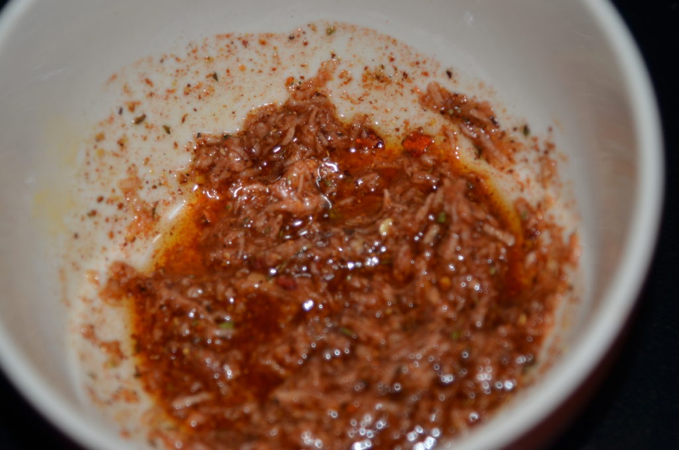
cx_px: 340
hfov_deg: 13.1
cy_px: 225
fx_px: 2964
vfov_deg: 8.7
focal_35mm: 158
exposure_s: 1/60
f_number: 4
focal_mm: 105
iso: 160
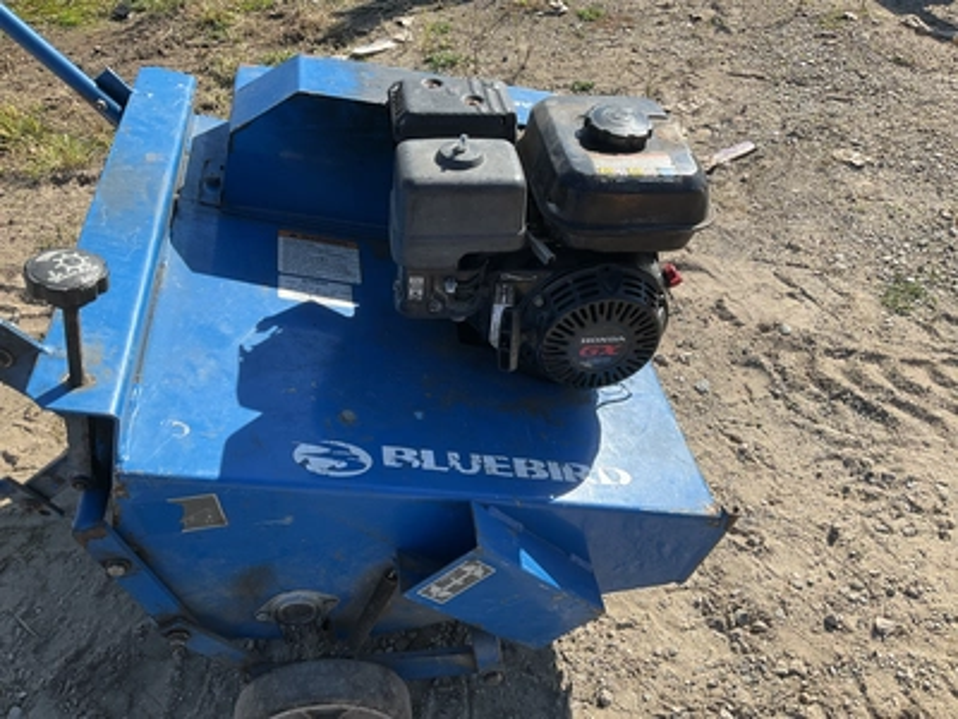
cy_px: 360
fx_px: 803
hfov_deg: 61.7
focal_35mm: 29
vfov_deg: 48.2
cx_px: 479
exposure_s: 1/1015
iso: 25
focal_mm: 3
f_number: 1.8
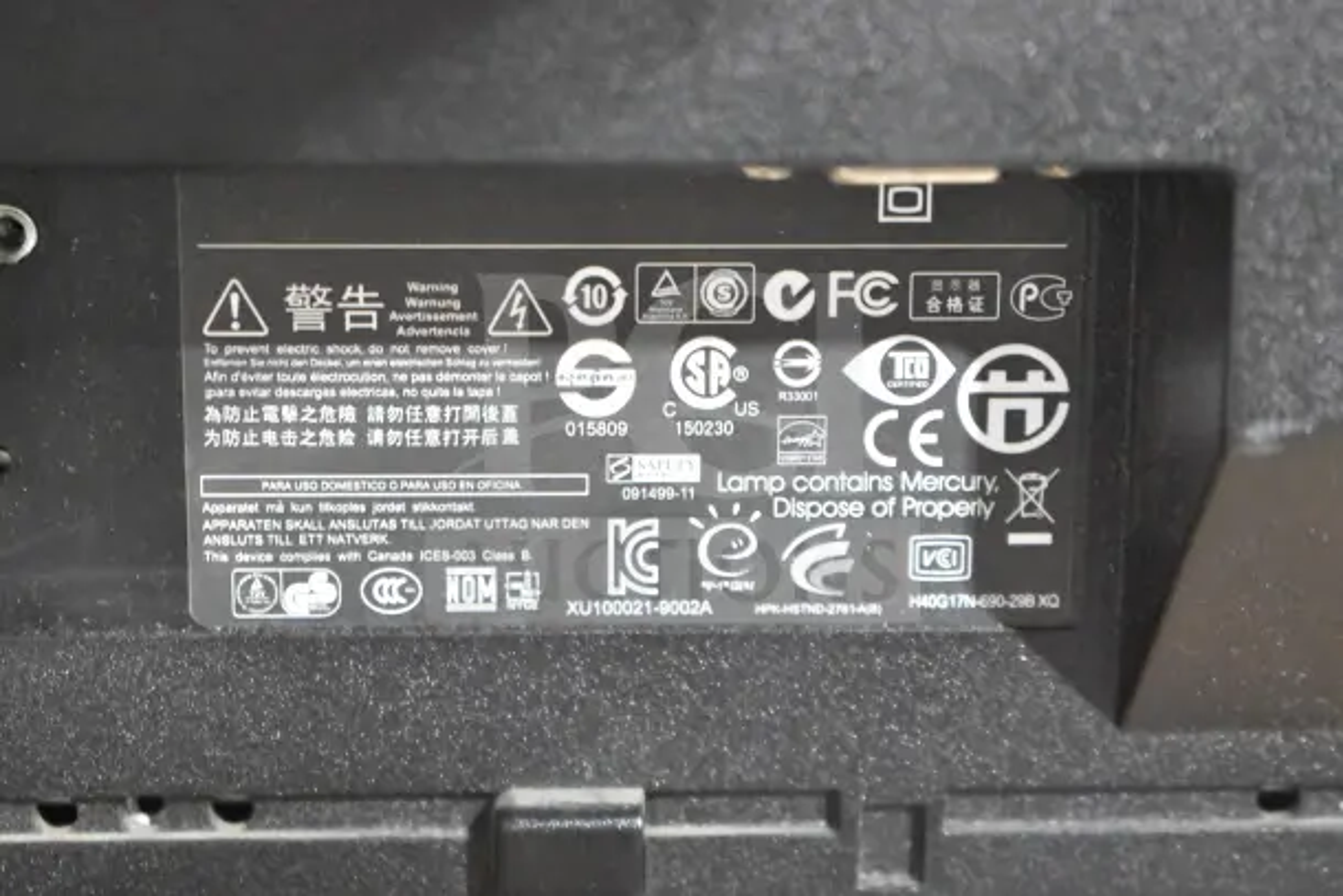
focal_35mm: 82
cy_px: 448
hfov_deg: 24.6
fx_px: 3078
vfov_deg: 16.6
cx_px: 672
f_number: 5.6
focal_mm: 55
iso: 14400
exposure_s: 1/100
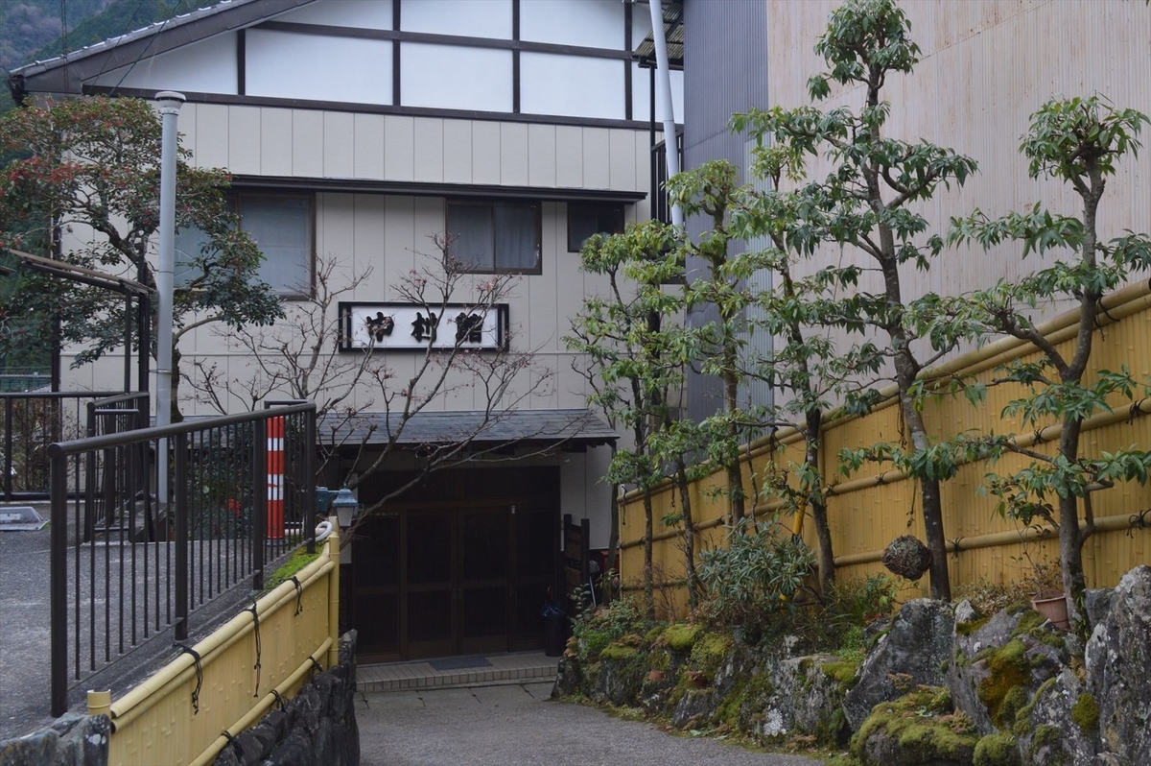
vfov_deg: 39.9
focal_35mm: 33
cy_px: 383
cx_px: 576
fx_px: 1054
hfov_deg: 57.3
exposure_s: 1/160
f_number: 6.3
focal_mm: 22
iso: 400
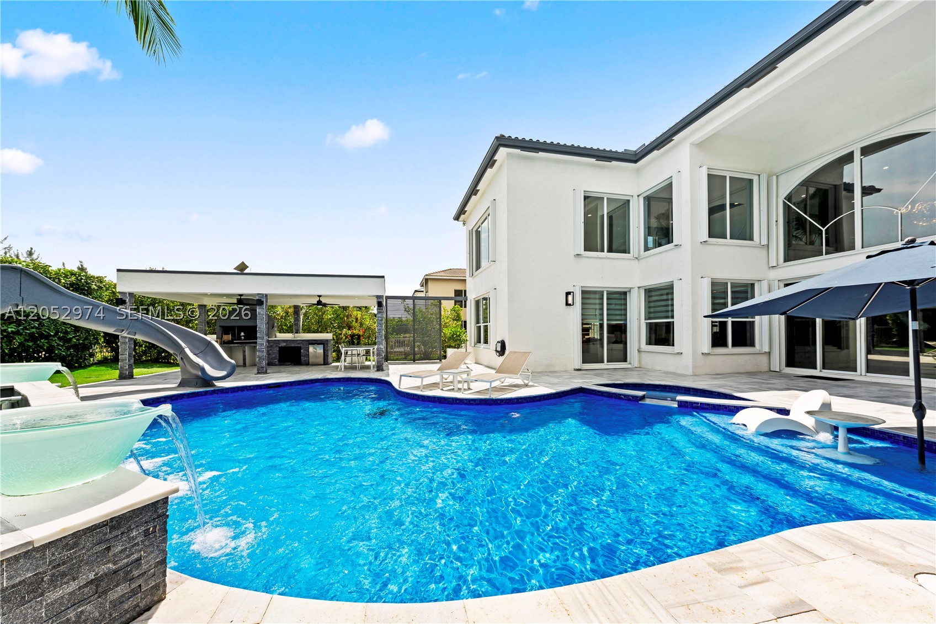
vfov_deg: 90.0
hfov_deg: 112.6
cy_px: 312
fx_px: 312
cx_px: 468
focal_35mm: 12
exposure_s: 1/80
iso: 100
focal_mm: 12
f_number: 8
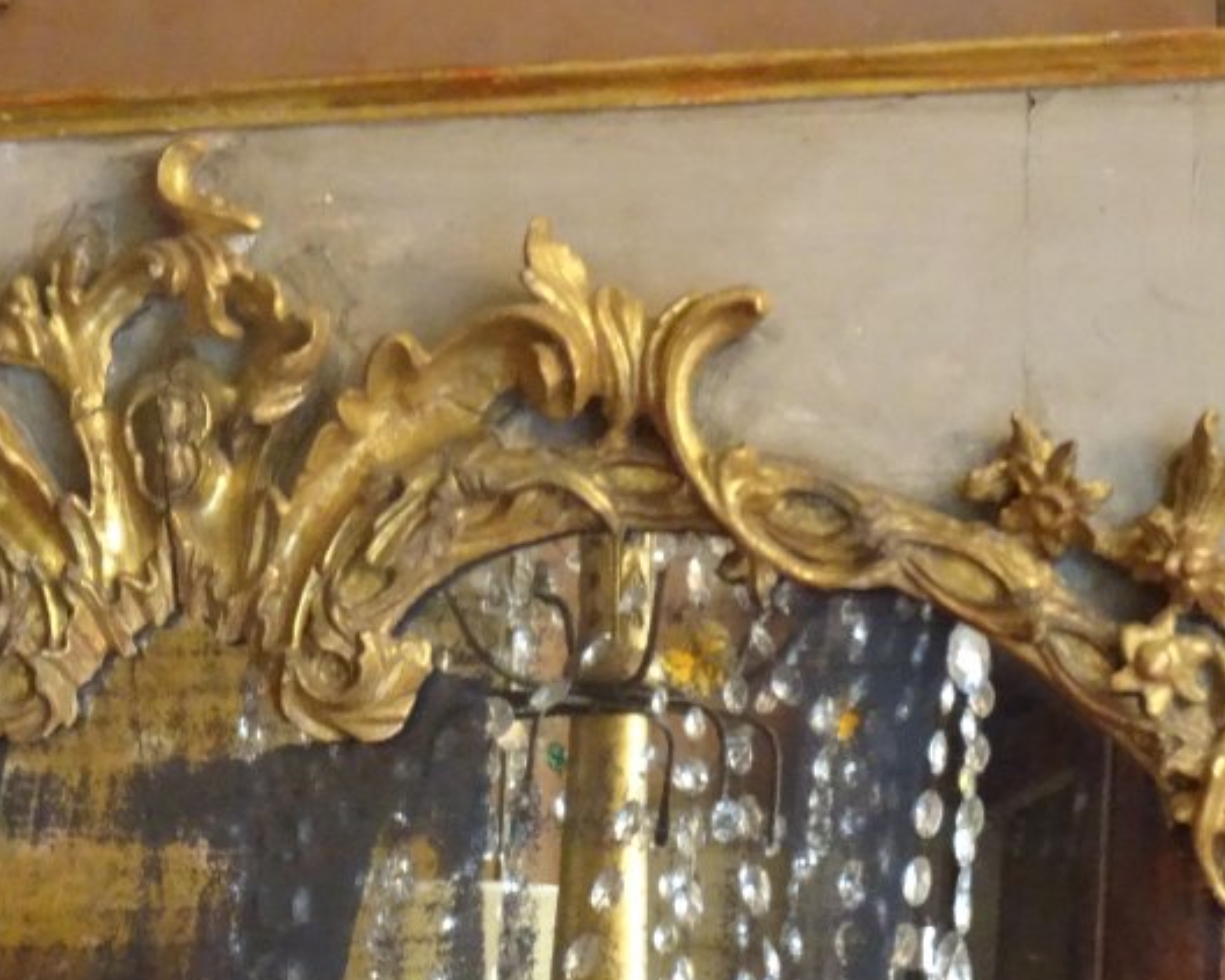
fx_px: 6270
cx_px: 227
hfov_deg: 11.1
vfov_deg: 8.9
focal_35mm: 173
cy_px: 927
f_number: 5
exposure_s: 1/8
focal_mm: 13.26
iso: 800
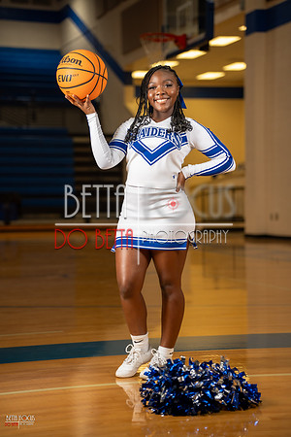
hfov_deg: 15.0
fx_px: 1106
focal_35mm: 91
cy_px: 218
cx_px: 146
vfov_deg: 22.3
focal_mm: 91.2
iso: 500
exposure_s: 1/160
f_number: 2.8
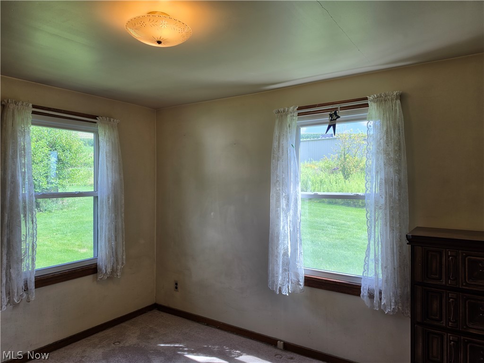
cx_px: 242
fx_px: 322
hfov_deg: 73.9
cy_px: 182
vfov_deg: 58.9
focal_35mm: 23
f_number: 1.4
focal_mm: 6.5
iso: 10
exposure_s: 1/133
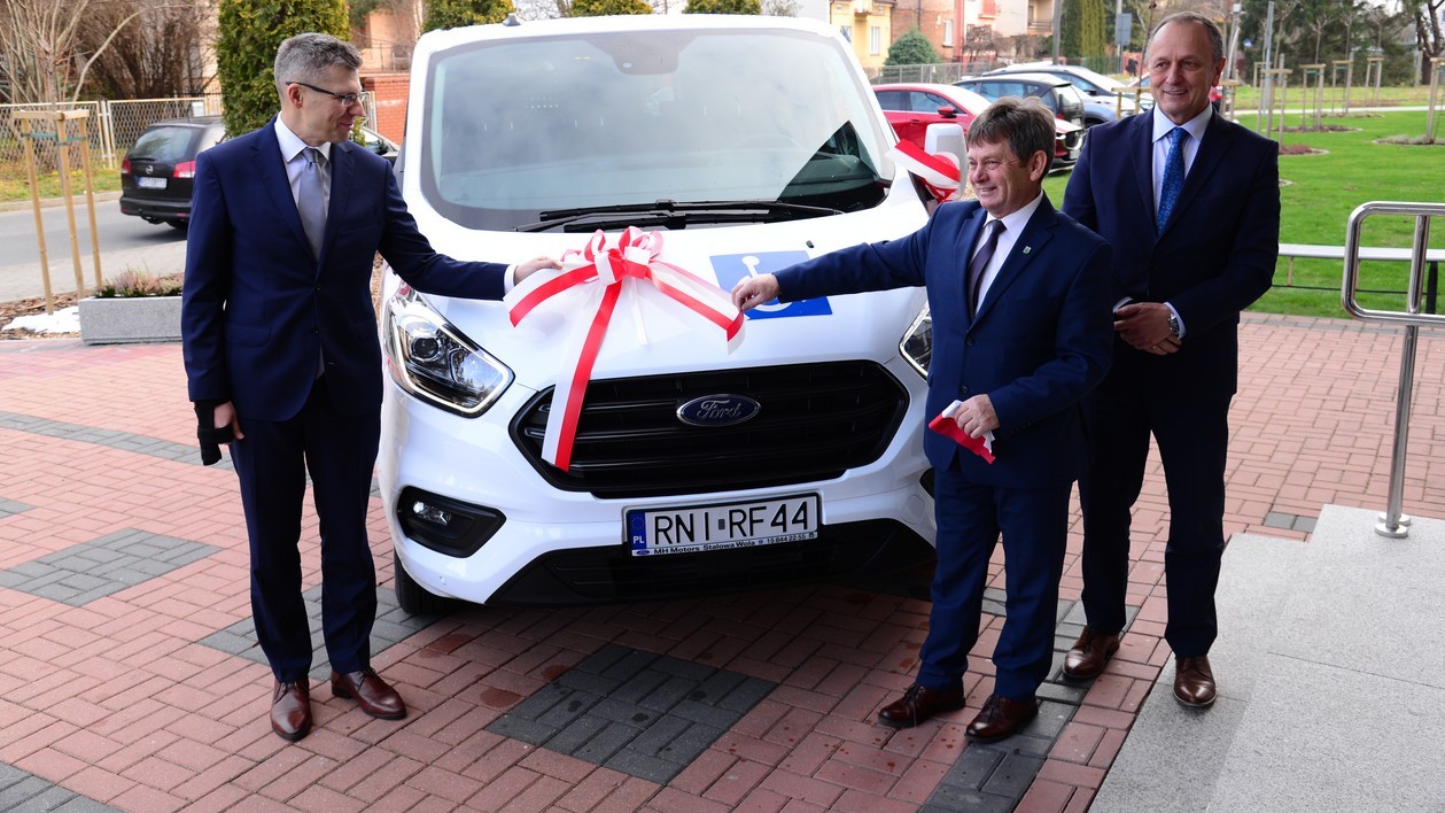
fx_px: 1264
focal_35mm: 33
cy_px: 326
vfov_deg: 35.5
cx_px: 716
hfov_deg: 59.5
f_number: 6.3
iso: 500
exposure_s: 1/160
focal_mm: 31
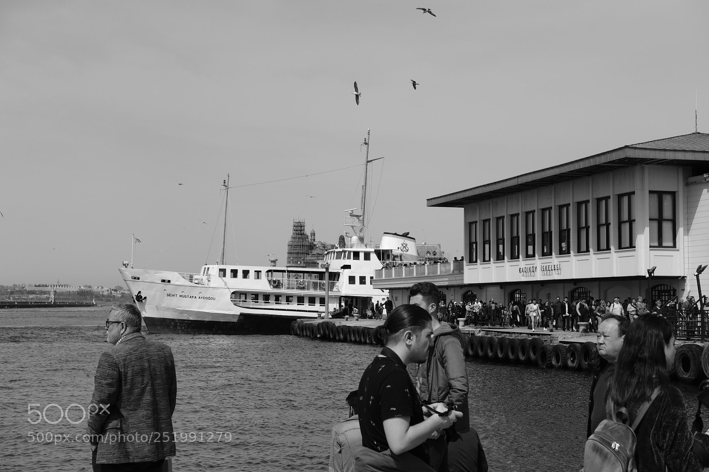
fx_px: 1044
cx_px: 354
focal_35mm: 53
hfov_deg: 37.5
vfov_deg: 25.5
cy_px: 236
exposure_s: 1/1700
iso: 200
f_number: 5.6
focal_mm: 35
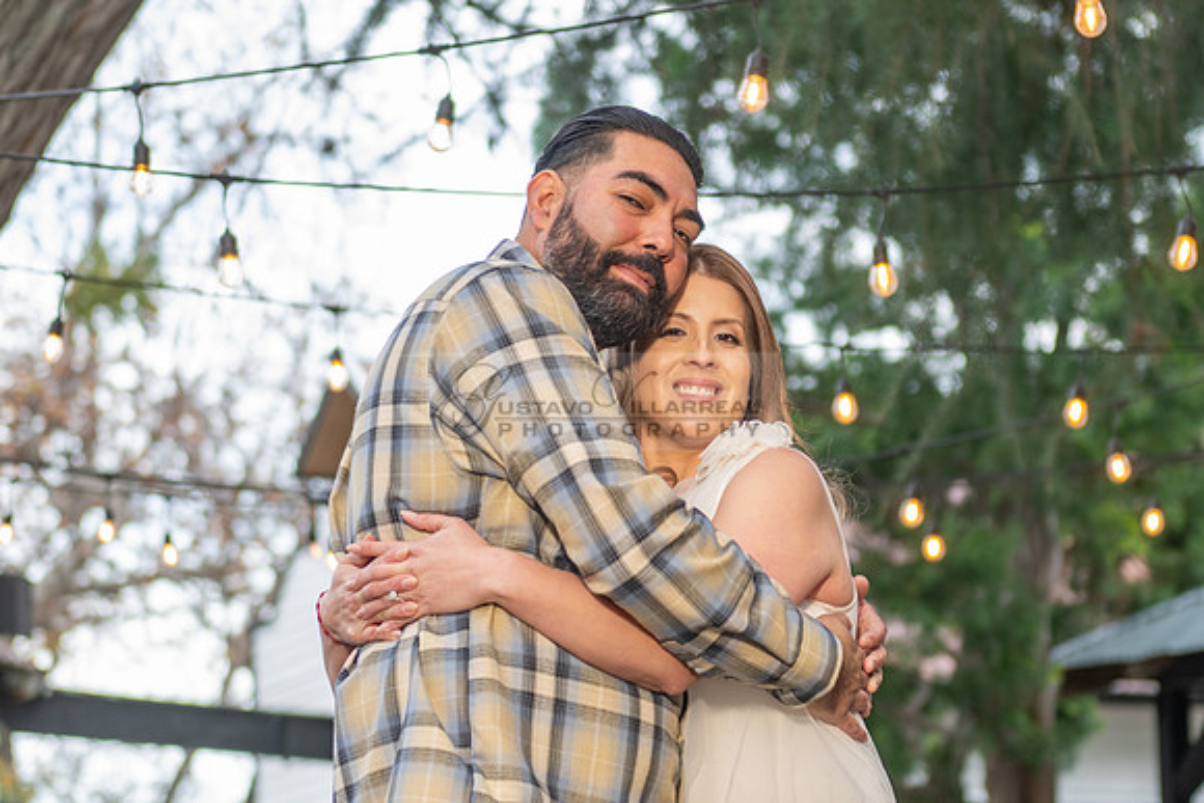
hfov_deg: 14.9
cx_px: 581
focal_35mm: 137
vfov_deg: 10.0
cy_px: 386
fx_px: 4595
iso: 200
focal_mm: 70
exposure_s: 1/160
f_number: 3.2
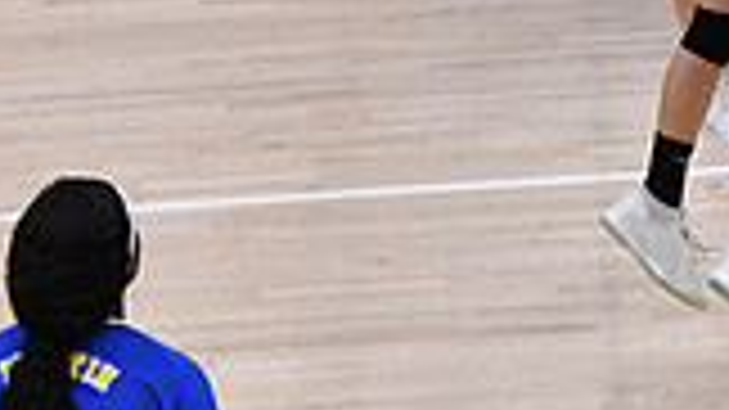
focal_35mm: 507
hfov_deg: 4.3
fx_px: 9797
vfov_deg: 2.4
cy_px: -725
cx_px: 745
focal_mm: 90
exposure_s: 1/1250
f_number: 3.2
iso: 6400
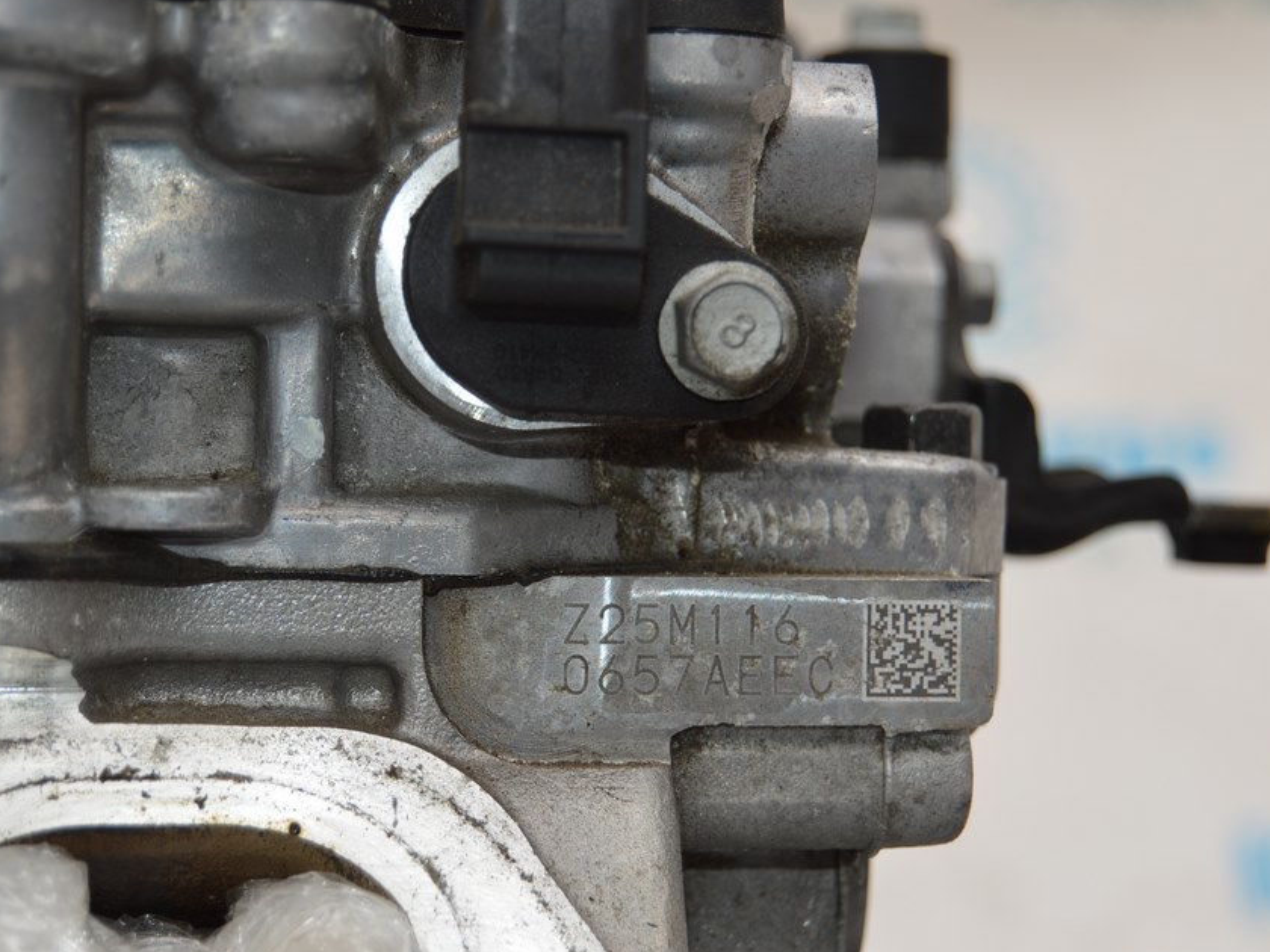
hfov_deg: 20.3
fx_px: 3544
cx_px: 711
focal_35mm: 97
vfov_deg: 15.3
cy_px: 493
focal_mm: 55
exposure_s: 1/200
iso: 100
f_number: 5.6
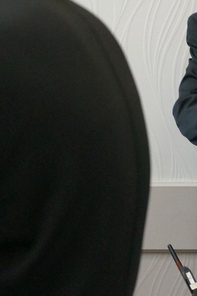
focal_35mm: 185
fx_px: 1524
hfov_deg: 7.4
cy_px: 210
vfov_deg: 11.1
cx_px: 207
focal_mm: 47
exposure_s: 1/160
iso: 2500
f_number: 5.6
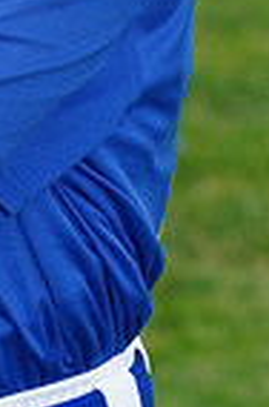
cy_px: -378
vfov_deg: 2.9
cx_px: -93
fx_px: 8120
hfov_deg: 1.9
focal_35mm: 721
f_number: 8
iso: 200
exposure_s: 1/200
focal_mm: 176
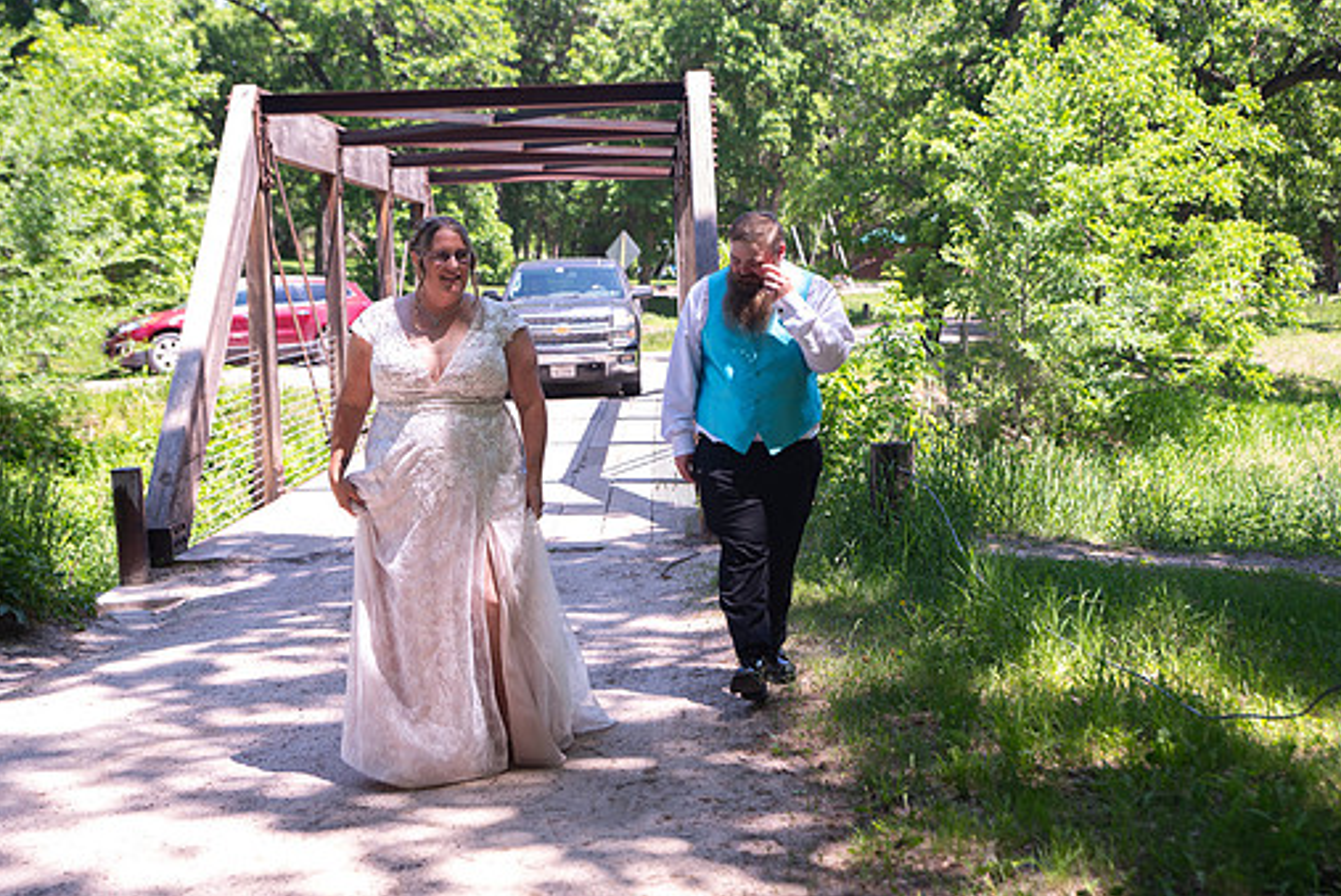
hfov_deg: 41.1
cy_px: 414
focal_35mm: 48
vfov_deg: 28.1
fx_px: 1789
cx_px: 677
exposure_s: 1/125
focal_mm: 42
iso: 31
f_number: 3.5
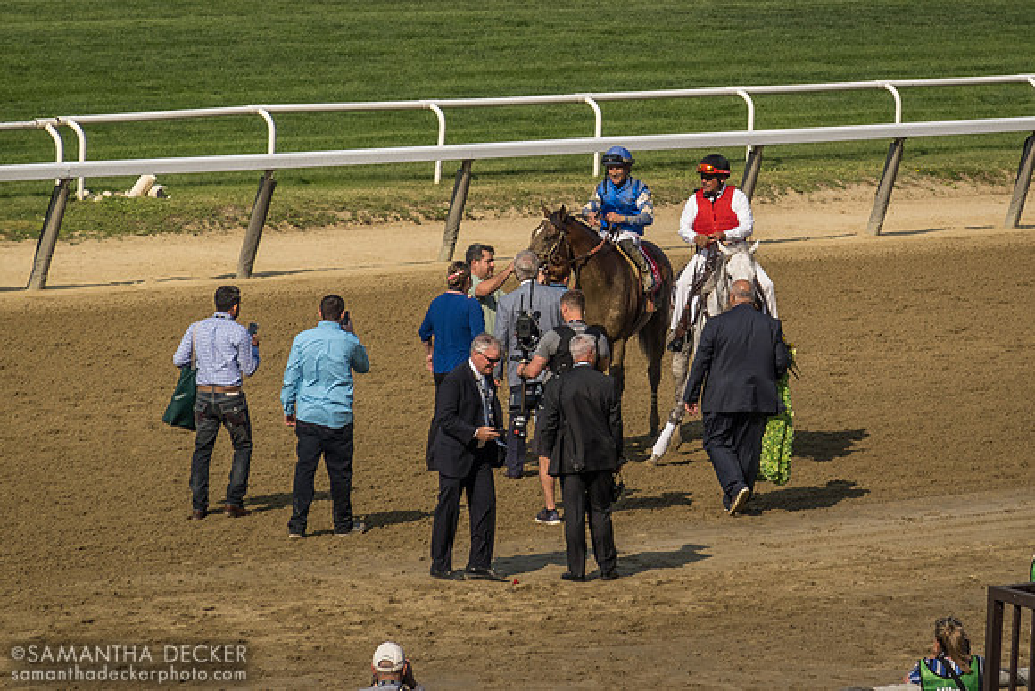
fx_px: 9913
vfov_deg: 4.0
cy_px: 139
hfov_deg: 6.0
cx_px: 689
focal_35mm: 345
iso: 100
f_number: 4.5
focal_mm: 72
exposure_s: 1/1000
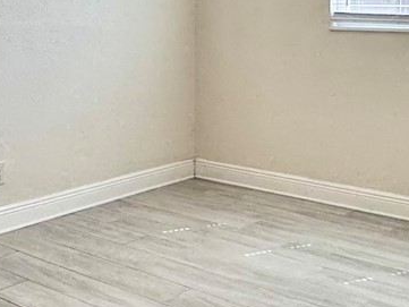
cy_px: 59
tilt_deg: -5.7
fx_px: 733
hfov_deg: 30.9
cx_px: 129
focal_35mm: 62
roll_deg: -0.1
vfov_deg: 23.3
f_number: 2.2
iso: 50
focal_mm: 2.22
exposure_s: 1/120
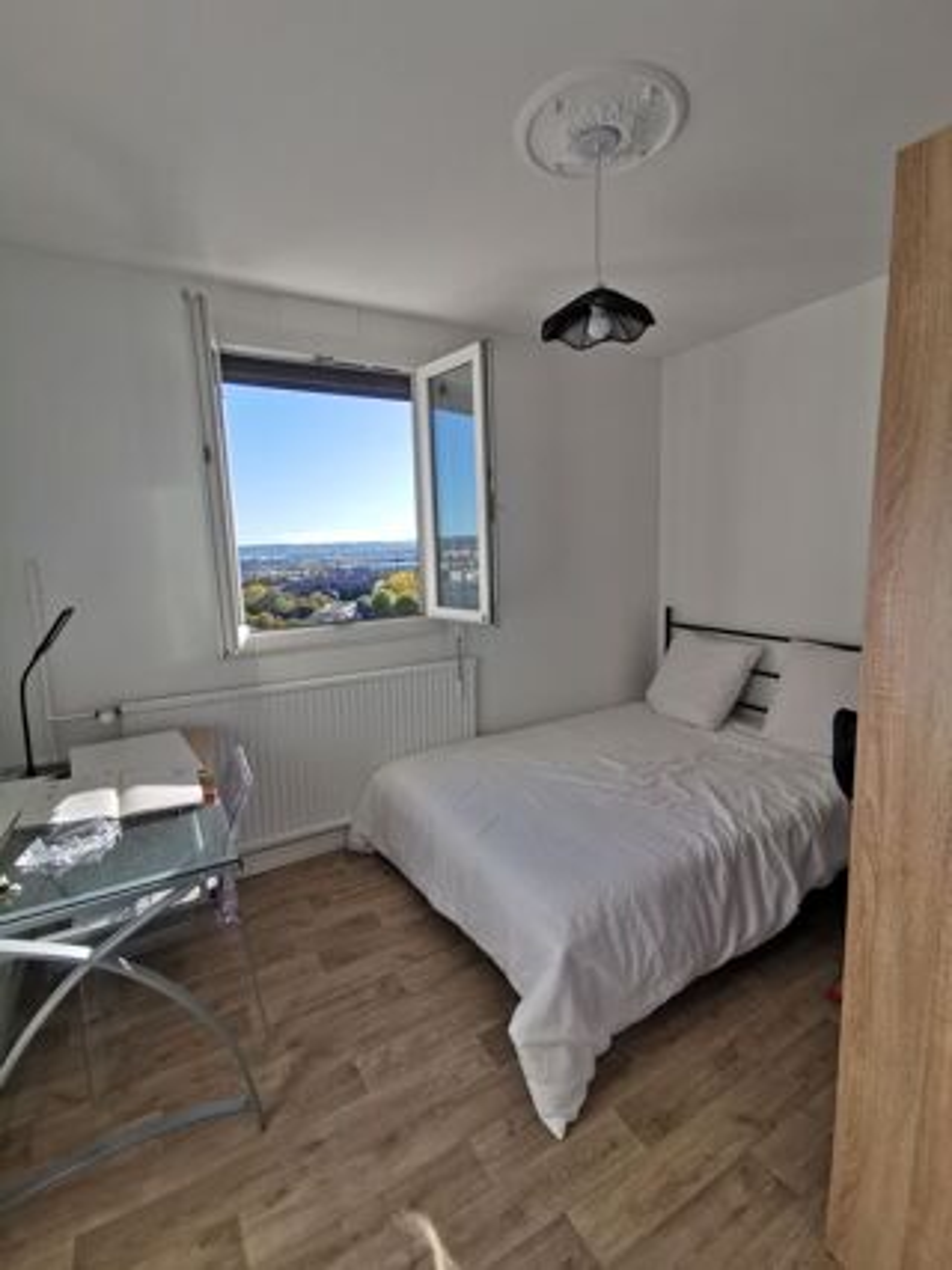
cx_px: 476
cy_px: 635
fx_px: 587
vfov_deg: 94.5
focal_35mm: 16
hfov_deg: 78.1
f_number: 2.2
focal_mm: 2.35
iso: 50
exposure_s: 1/473
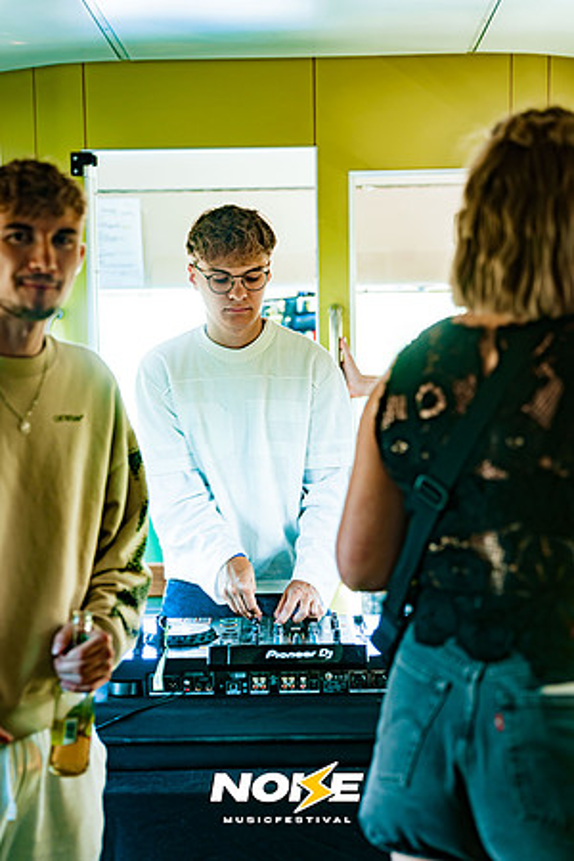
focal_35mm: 60
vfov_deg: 33.4
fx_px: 1435
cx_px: 287
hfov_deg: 22.6
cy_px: 430
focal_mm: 60
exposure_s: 1/60
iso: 250
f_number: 2.5
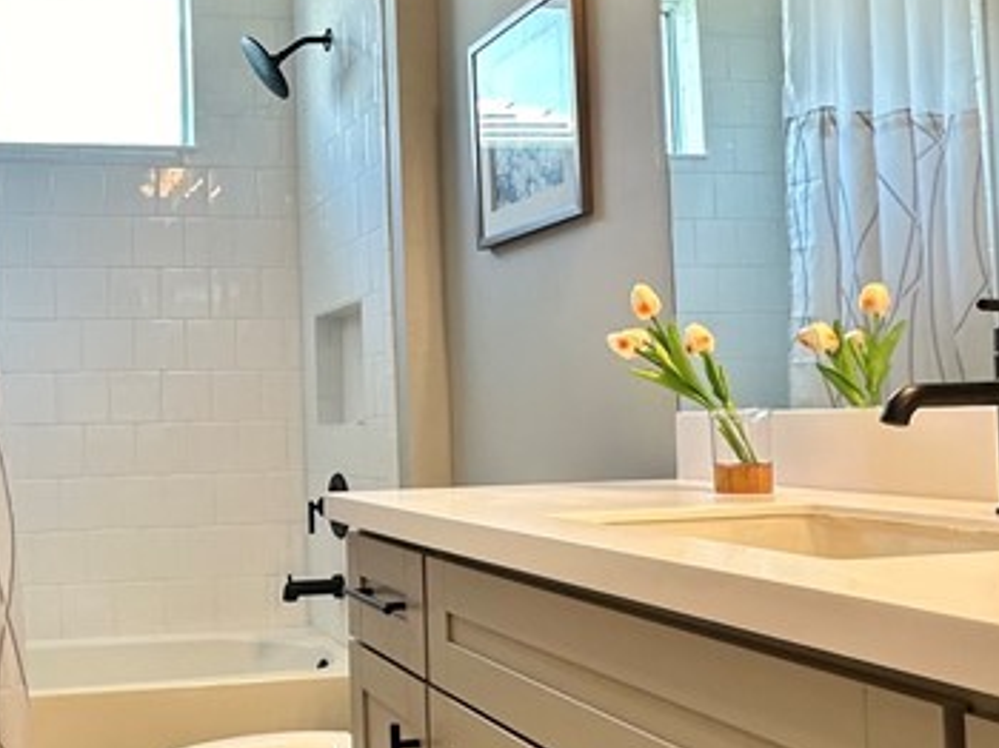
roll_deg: +1.0
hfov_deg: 43.6
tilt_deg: +2.2
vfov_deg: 35.1
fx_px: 1182
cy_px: 365
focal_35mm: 41
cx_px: 194
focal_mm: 2.22
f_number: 2.2
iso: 160
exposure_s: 1/60
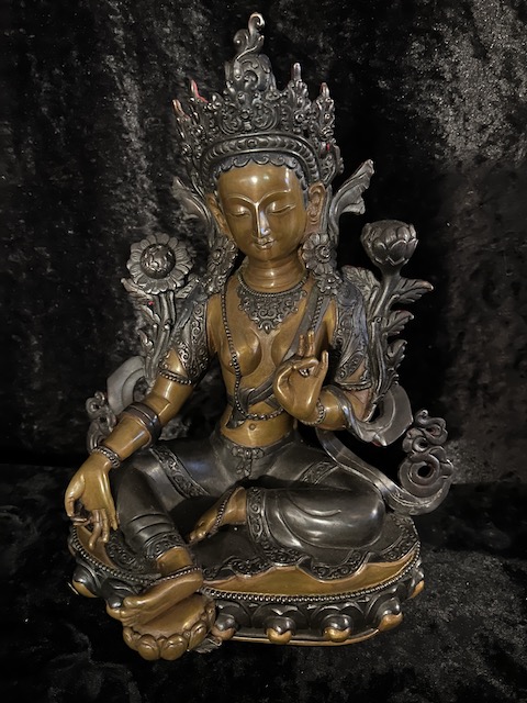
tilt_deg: -17.7
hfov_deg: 53.1
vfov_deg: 67.3
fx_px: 528
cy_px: 352
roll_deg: -1.3
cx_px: 264
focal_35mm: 26
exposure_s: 1/25
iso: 1000
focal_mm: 5.7
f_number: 1.5
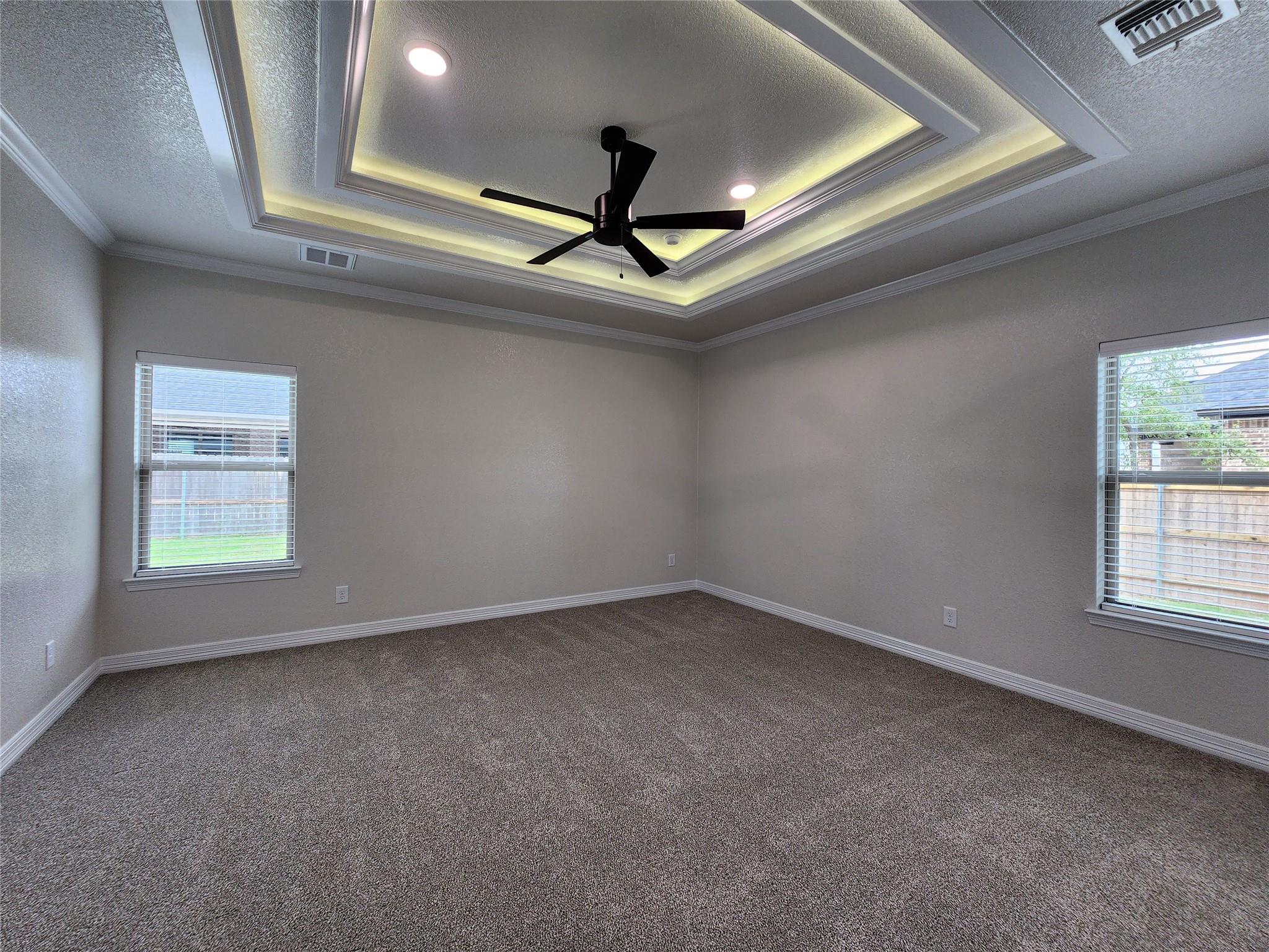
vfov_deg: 89.9
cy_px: 476
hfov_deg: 106.2
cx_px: 634
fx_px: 477
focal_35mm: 13
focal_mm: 2.2
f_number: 2.2
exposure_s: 1/60
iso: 80
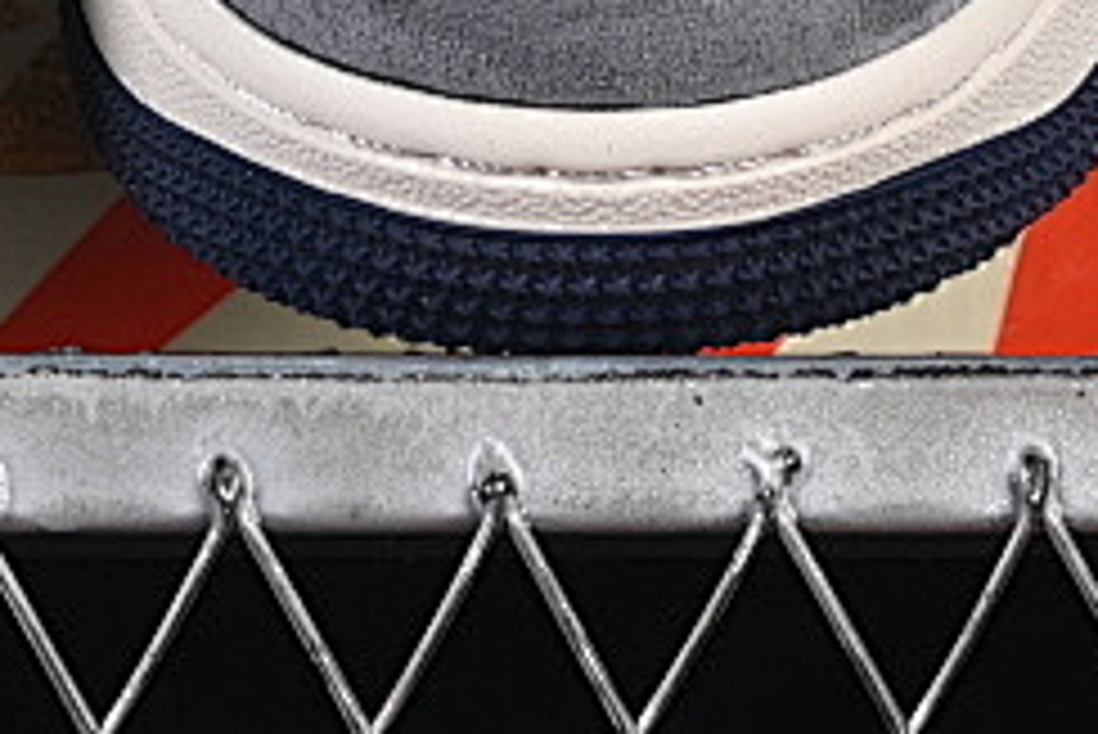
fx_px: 10132
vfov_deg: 4.1
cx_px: -9
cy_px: -657
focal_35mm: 332
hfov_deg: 6.2
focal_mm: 50
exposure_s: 1/80
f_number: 8
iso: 160
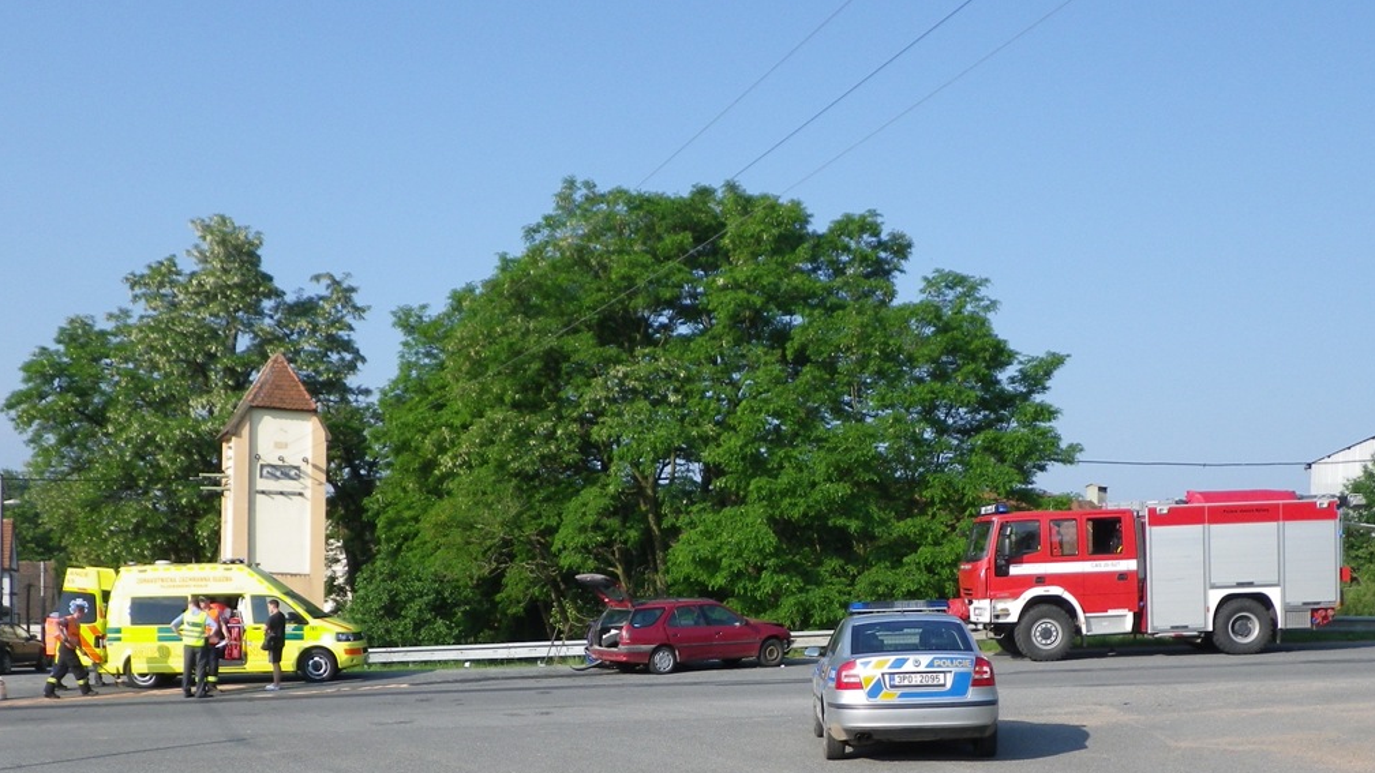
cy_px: 519
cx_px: 693
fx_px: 1130
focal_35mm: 31
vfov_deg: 37.3
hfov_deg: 62.6
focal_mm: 5
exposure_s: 1/400
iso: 80
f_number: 4.2
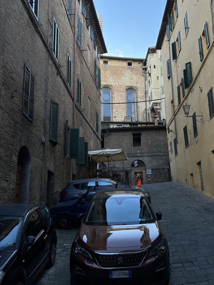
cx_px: 138
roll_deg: +2.2
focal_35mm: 34
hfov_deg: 41.4
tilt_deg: +15.7
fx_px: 280
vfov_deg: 53.9
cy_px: 138
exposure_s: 1/1112
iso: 50
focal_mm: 5.7
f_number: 1.5
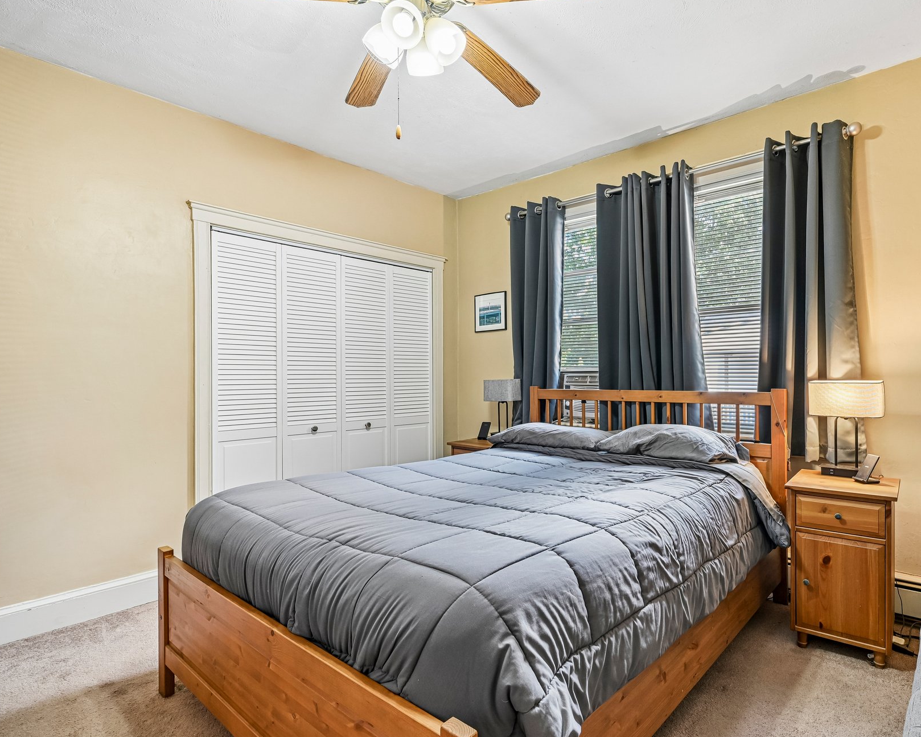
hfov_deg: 82.2
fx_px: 518
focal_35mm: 19
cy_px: 373
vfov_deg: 70.9
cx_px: 557
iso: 400
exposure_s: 1/5
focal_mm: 16
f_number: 8
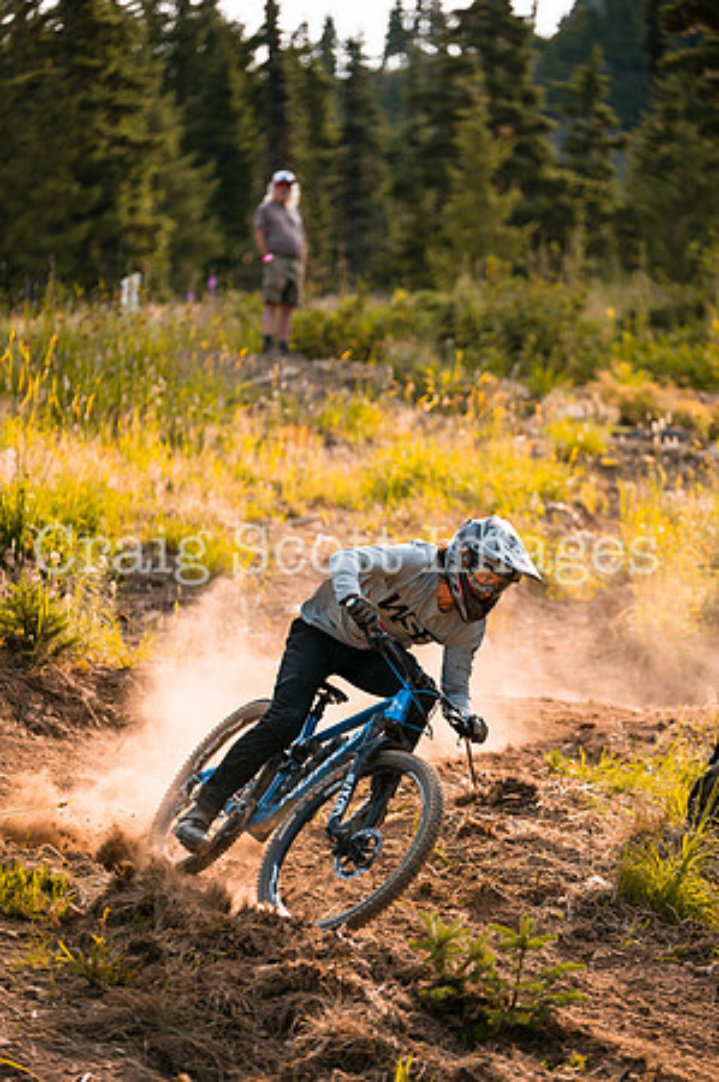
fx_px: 4204
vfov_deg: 14.7
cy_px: 541
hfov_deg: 9.8
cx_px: 360
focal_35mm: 140
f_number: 2.8
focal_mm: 140
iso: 200
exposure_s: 1/1250
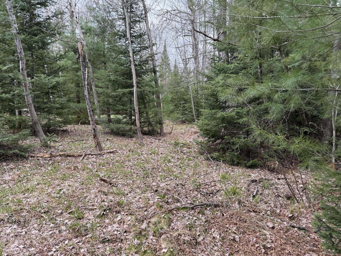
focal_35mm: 24
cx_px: 170
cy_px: 128
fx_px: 236
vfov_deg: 56.8
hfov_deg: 71.6
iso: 80
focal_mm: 6.76
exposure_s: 1/473
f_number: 1.78
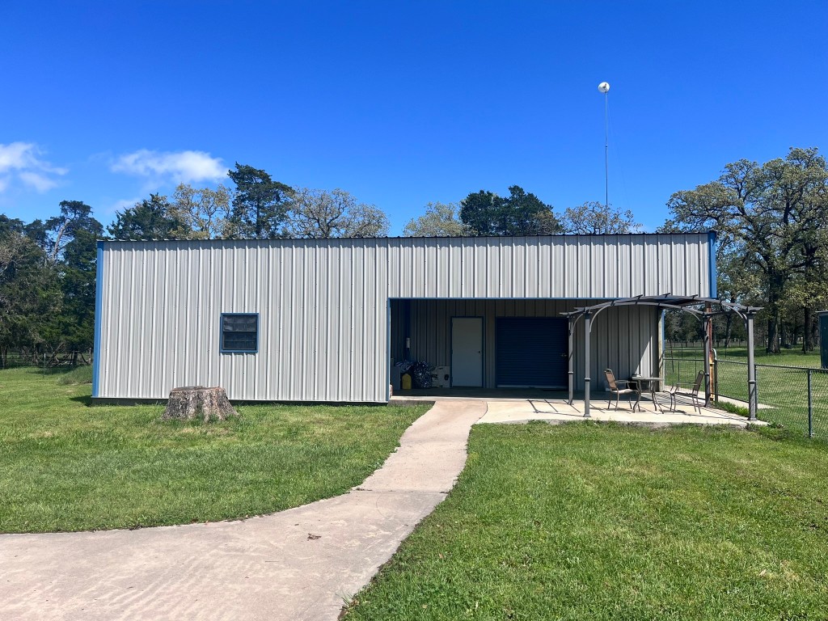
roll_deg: -0.3
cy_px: 310
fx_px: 622
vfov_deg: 53.1
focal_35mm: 26
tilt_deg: +3.0
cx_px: 414
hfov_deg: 67.3
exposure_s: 1/4310
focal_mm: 5.1
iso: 50
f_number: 1.6
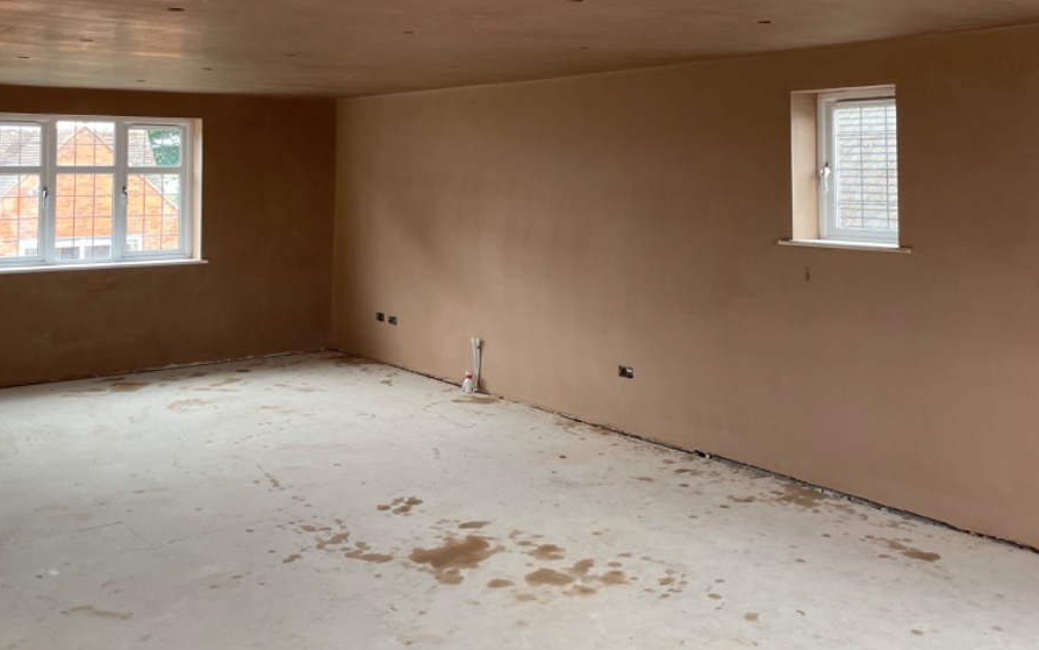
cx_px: 517
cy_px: 116
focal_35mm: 37
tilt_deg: +2.8
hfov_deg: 52.7
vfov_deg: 33.3
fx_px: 1048
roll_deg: +1.1
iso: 125
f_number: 1.6
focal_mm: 4.2
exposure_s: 1/103
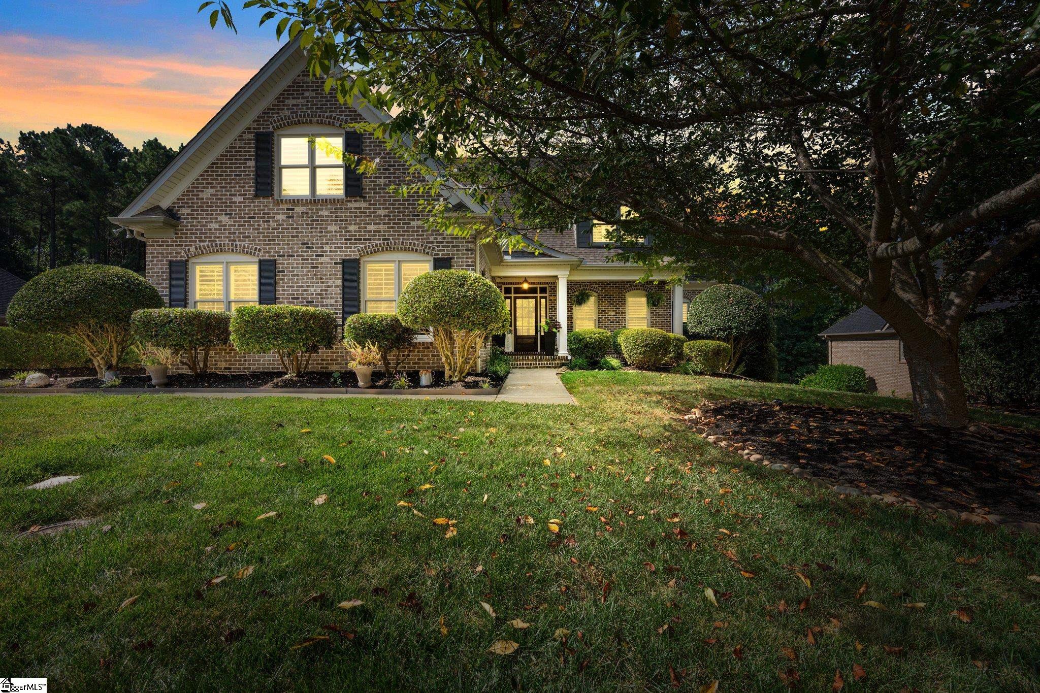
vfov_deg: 73.7
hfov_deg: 96.7
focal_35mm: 16
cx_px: 520
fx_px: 462
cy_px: 346
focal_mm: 16
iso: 200
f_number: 9
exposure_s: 1/160
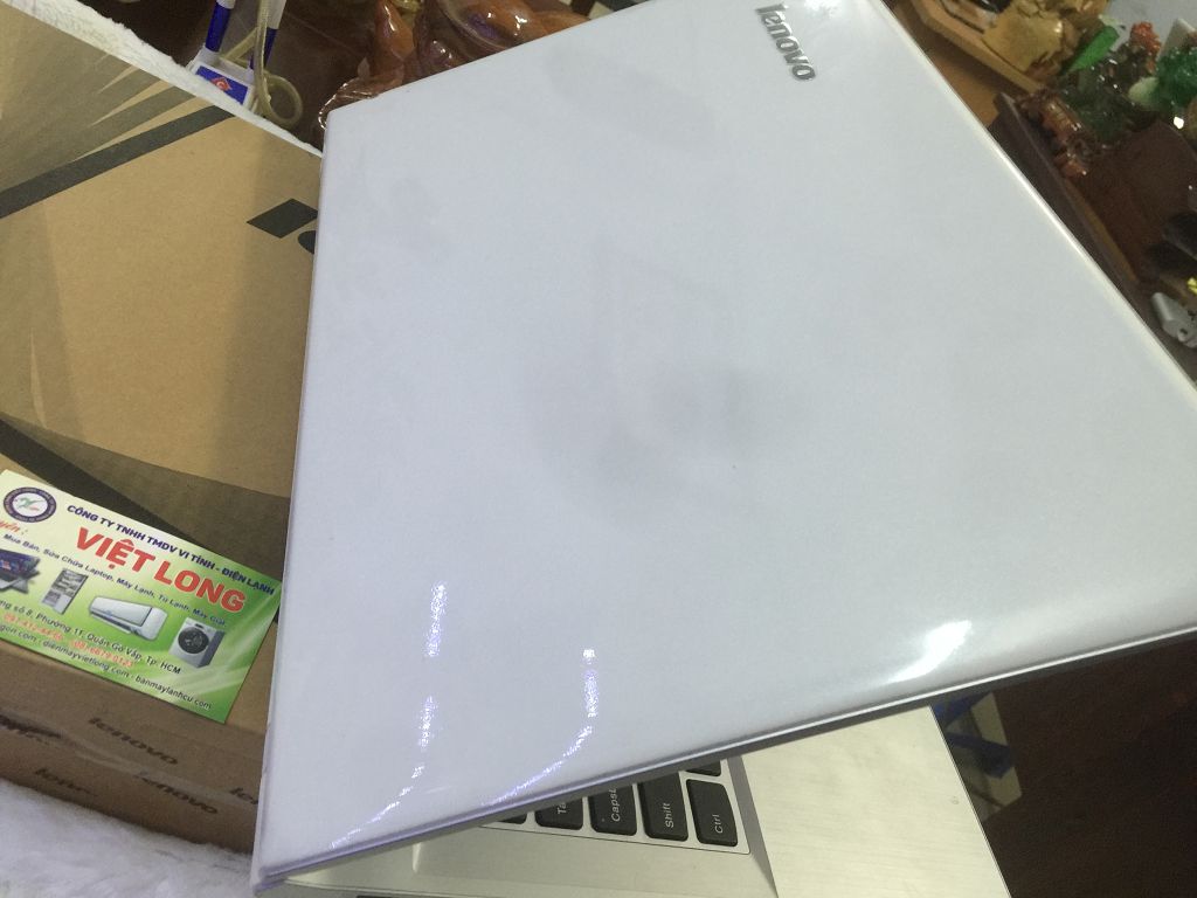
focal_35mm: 29
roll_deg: -36.9
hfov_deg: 61.7
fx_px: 1003
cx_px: 598
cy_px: 449
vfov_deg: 48.2
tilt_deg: -34.4
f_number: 2.2
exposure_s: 1/17
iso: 80
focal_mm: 4.15
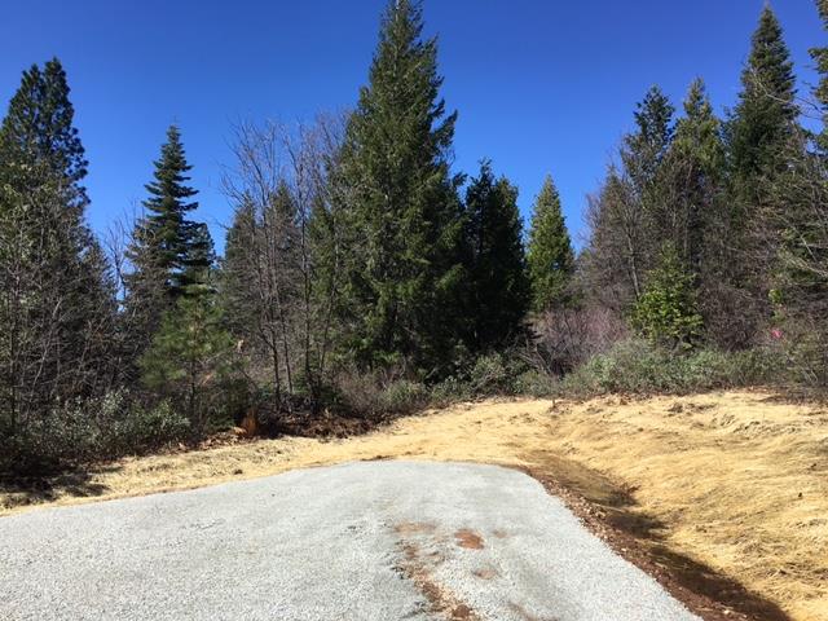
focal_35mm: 29
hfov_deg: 61.7
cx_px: 414
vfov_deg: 48.2
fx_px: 694
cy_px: 310
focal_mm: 4.15
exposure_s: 1/1425
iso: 25
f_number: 2.2
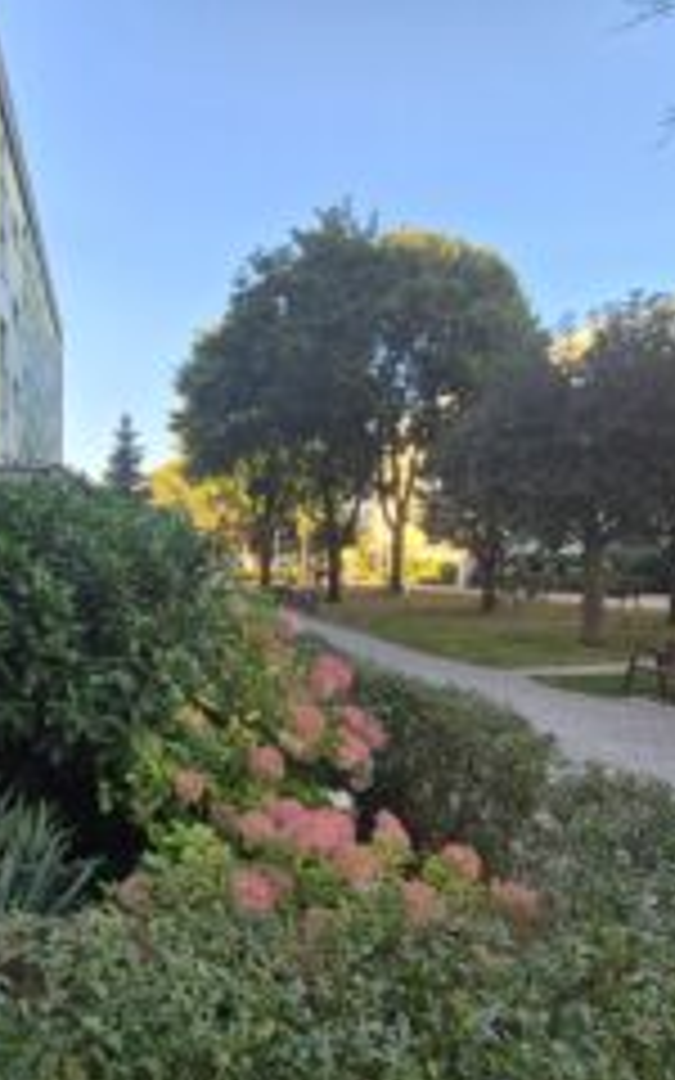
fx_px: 677
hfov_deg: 51.3
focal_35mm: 23
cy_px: 630
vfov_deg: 76.6
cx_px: 189
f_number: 2.2
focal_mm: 2.2
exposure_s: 1/264
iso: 50
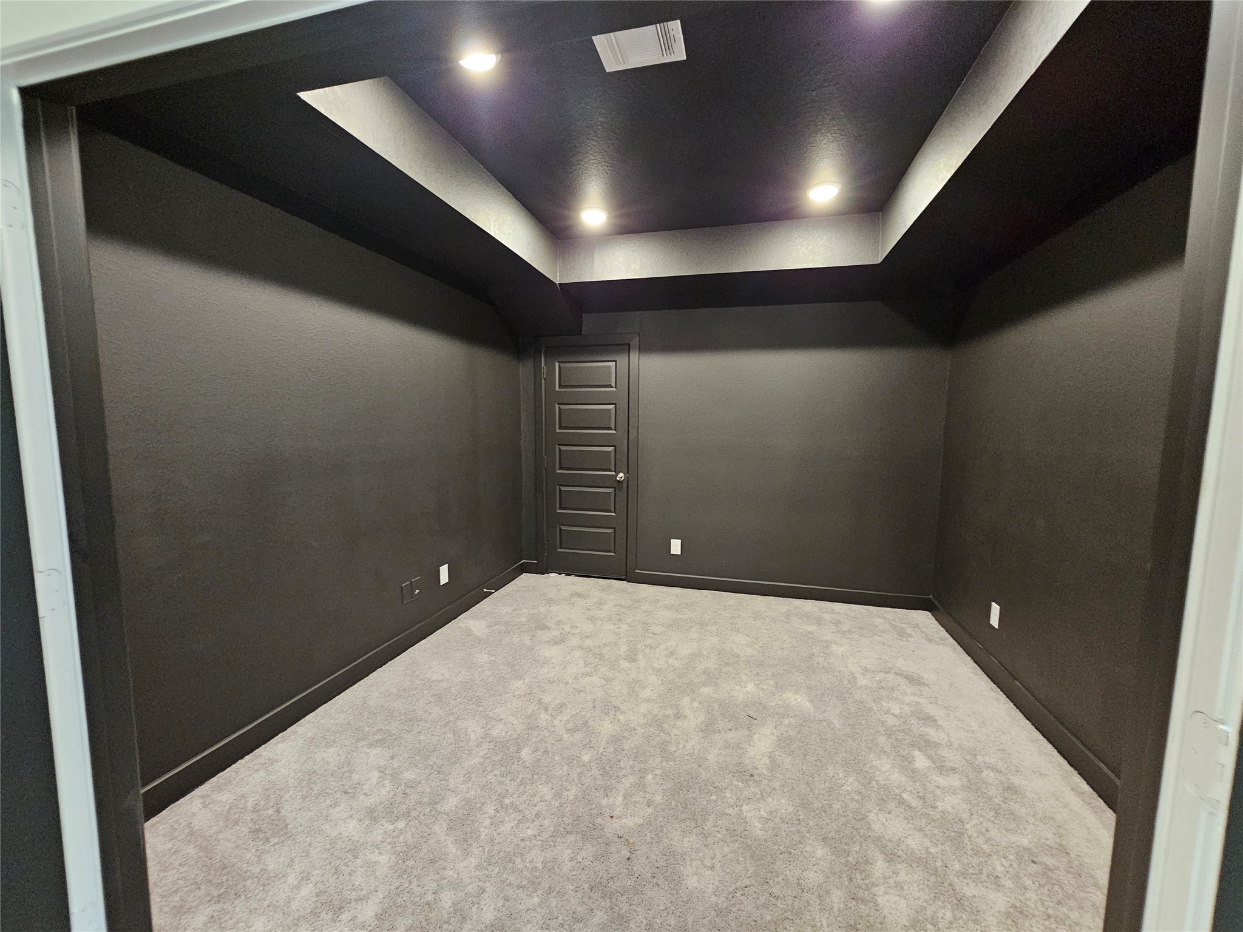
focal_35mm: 13
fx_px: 467
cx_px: 622
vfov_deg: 89.9
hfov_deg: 106.2
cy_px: 466
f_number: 2.2
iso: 640
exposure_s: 1/30
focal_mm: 2.2
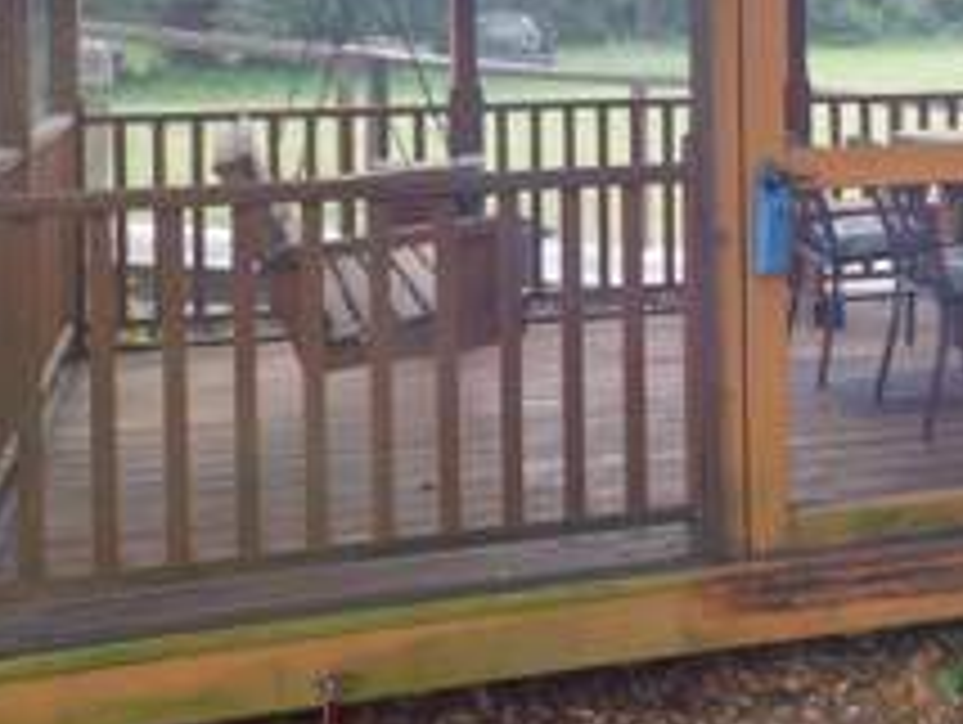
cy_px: 4
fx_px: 1560
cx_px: 774
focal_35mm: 56
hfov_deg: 33.3
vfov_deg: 24.9
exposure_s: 1/30
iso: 140
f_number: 3.1
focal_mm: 4.5
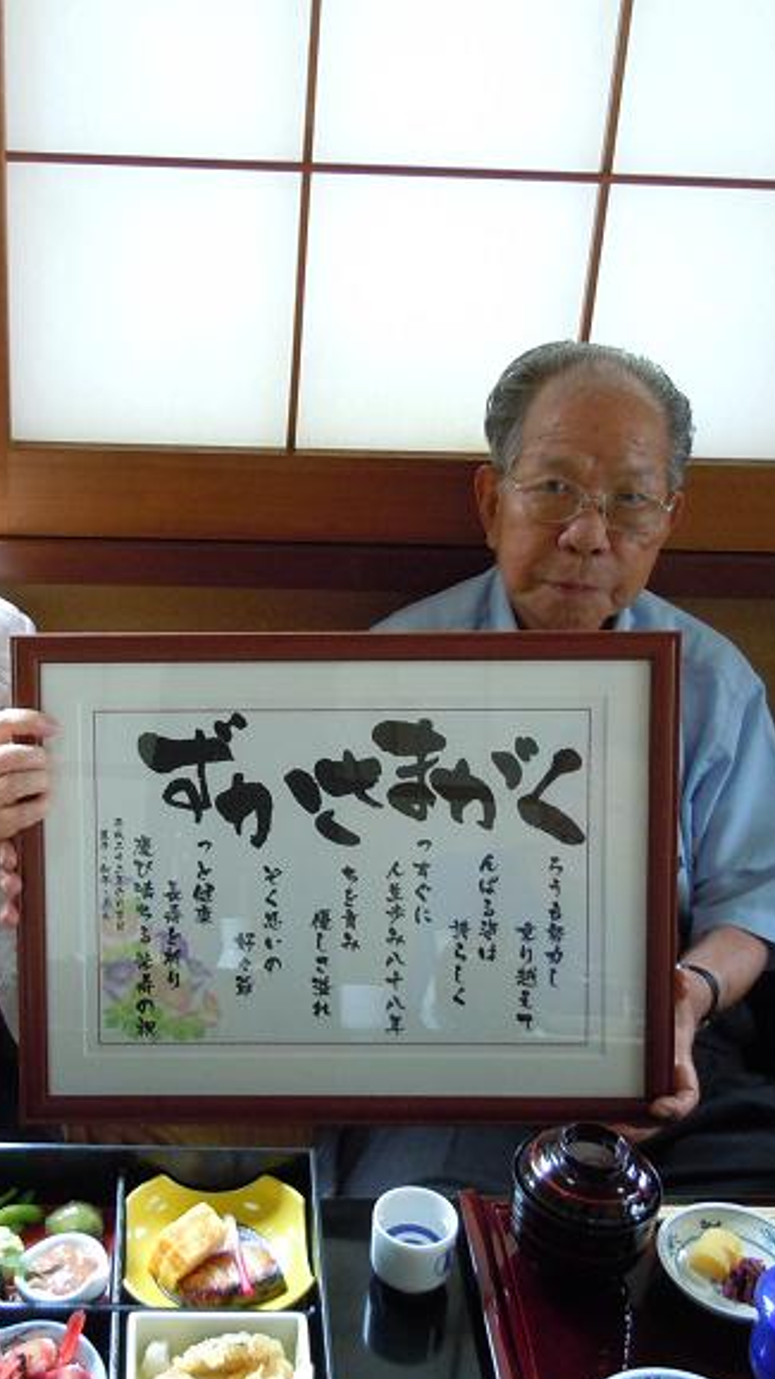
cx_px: 229
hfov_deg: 26.9
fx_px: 1608
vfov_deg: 46.4
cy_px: 694
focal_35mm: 44
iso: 400
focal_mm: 5.4
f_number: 3.5
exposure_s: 1/40
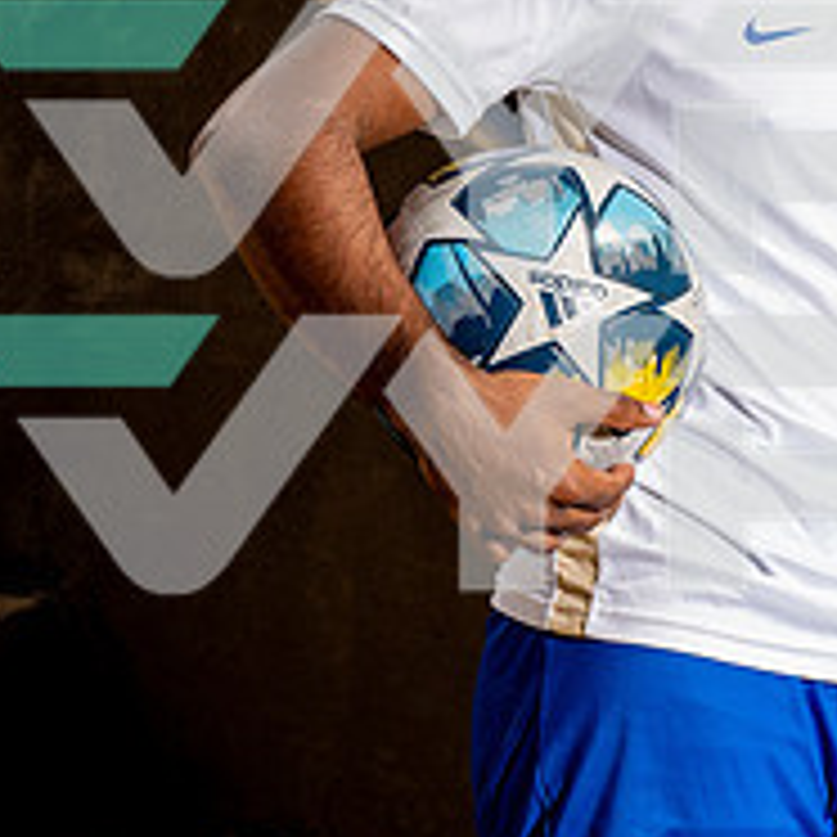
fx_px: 3939
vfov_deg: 12.1
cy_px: 140
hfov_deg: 12.1
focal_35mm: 144
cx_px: 621
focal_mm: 70
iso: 100
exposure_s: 1/250
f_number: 14
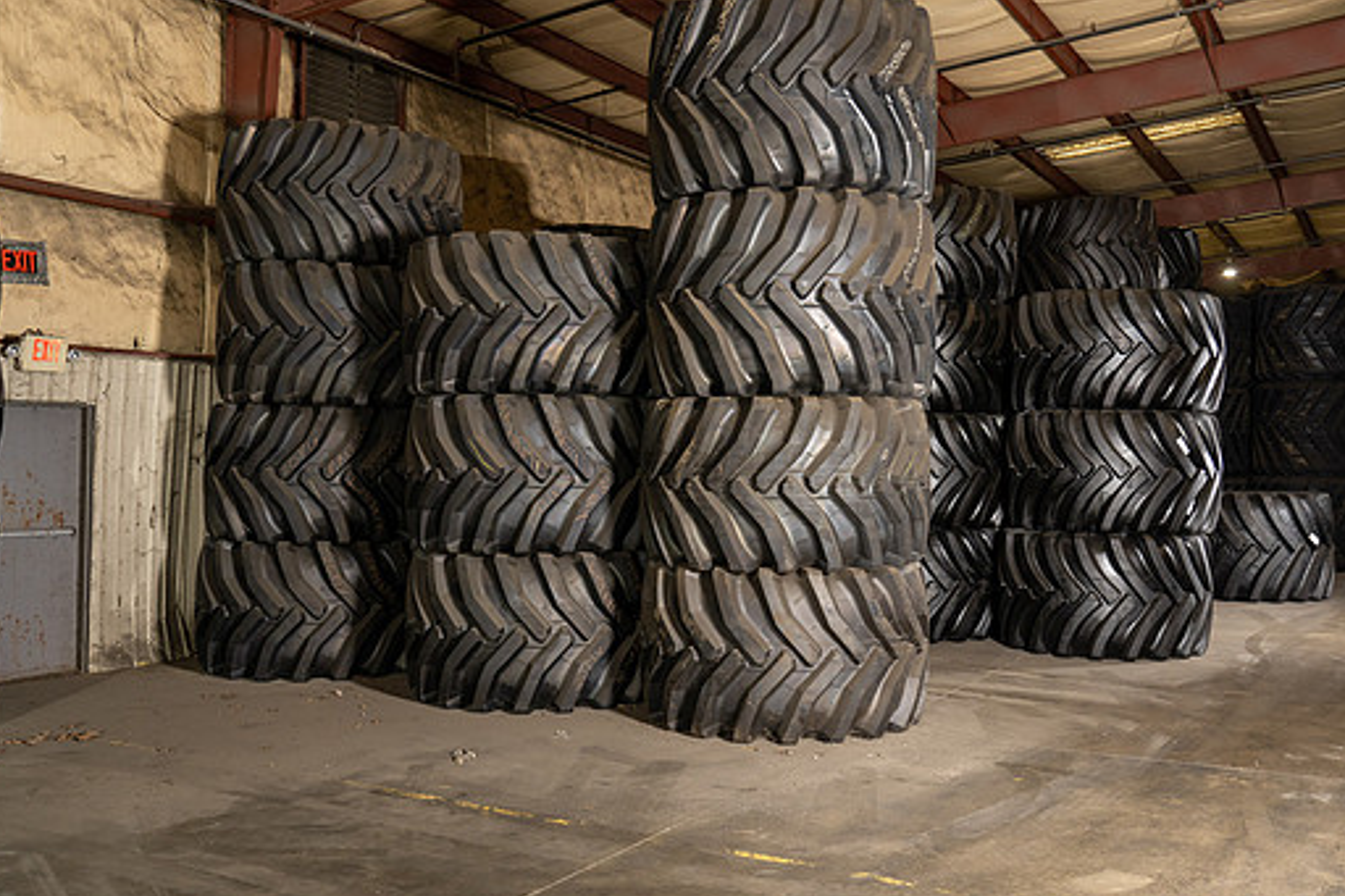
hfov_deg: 55.7
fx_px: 1270
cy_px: 414
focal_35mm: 34
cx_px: 725
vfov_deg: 38.8
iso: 1000
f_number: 4
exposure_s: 1/60
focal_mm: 30
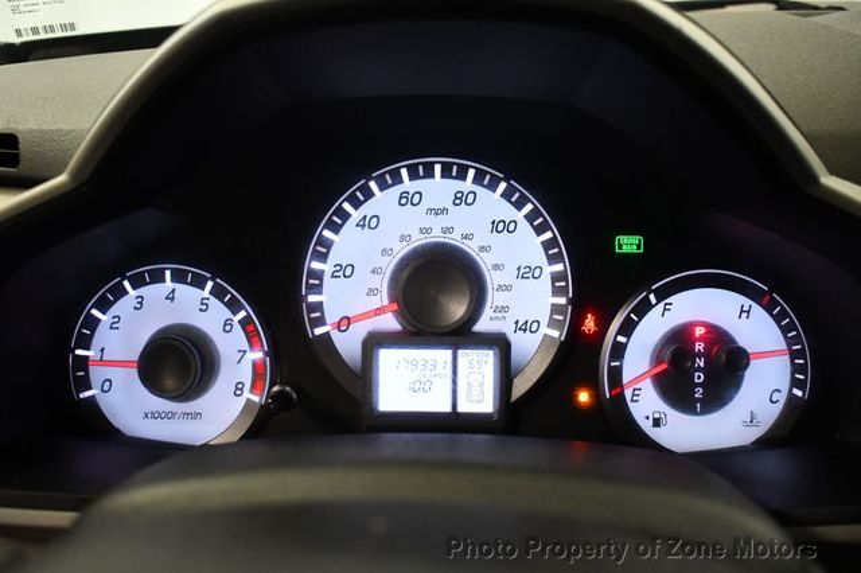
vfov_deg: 36.8
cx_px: 430
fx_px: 861
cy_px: 286
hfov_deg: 53.2
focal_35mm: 36
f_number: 4
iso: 3200
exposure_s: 1/125
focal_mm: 24
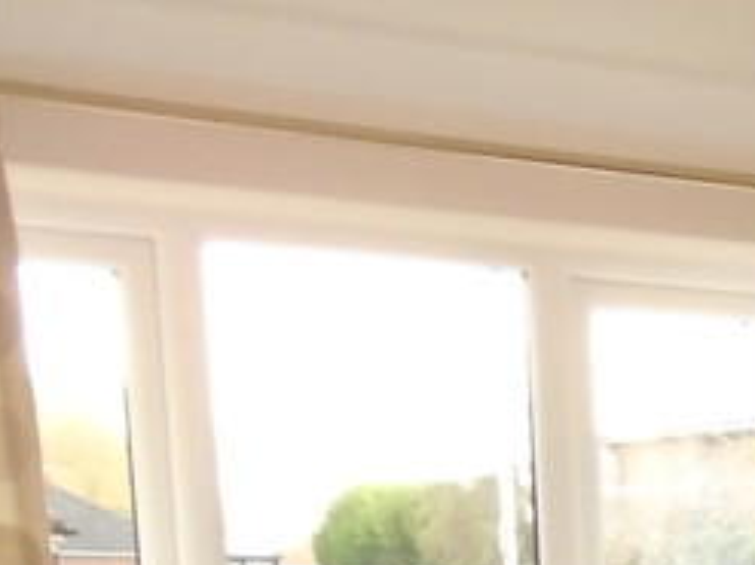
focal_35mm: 108
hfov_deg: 15.5
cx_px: 1388
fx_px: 2354
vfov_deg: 12.3
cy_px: 1072
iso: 400
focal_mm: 4.6
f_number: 3.2
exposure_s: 1/30
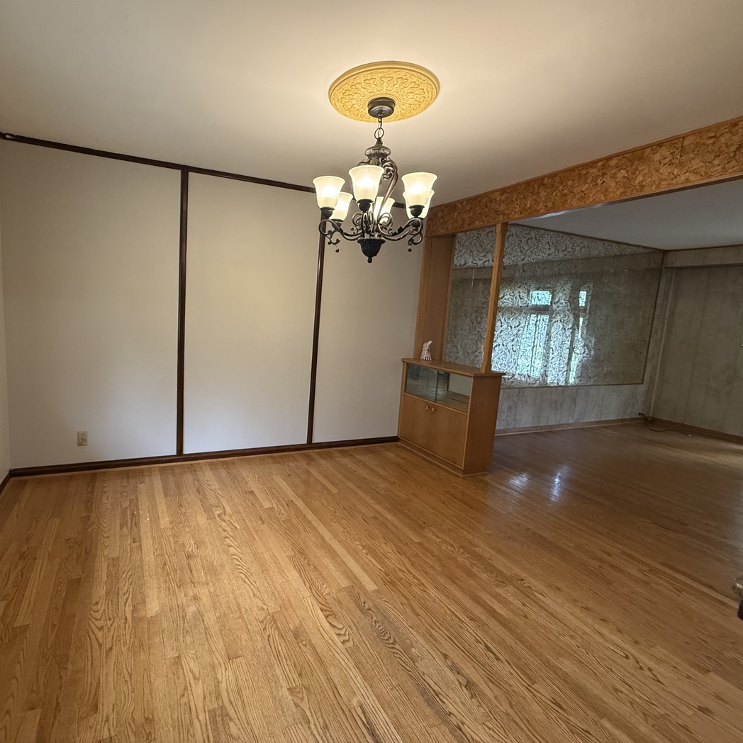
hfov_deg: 82.8
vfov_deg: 83.9
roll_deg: -3.5
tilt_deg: -7.3
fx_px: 413
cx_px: 293
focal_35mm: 17
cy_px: 362
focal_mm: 2.22
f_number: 2.2
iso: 500
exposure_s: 1/120
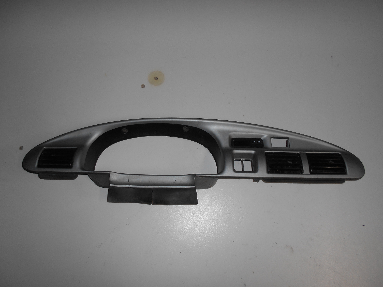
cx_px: 192
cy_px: 144
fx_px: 288
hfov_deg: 67.3
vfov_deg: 53.1
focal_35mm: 26
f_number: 3.2
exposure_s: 1/25
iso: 80
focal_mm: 4.6
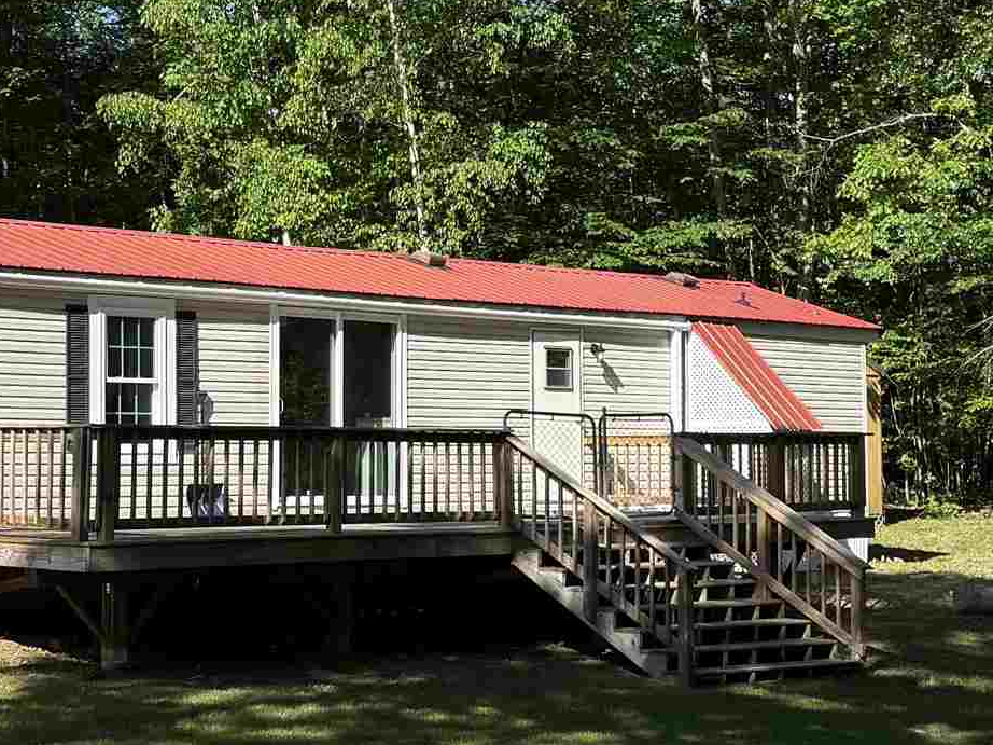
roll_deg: +0.0
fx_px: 2294
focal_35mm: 80
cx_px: 355
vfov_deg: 18.4
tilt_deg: +3.9
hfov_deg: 24.3
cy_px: 333
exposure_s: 1/3584
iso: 100
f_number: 1.78
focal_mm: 6.76
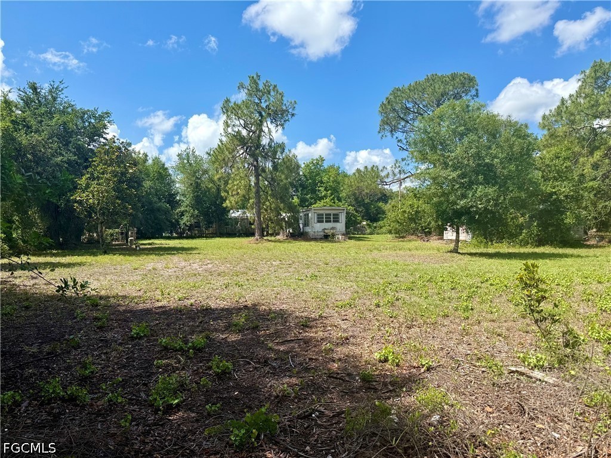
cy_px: 229
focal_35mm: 24
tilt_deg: +0.2
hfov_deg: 71.6
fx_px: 424
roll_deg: -2.3
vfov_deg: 56.8
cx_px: 306
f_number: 1.78
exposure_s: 1/3759
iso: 80
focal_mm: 6.76
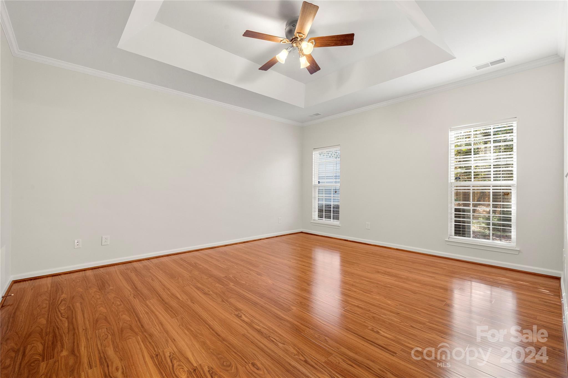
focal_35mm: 15
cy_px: 189
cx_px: 284
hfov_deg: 100.4
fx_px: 237
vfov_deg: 77.3
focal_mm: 15
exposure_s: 1
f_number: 9
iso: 100
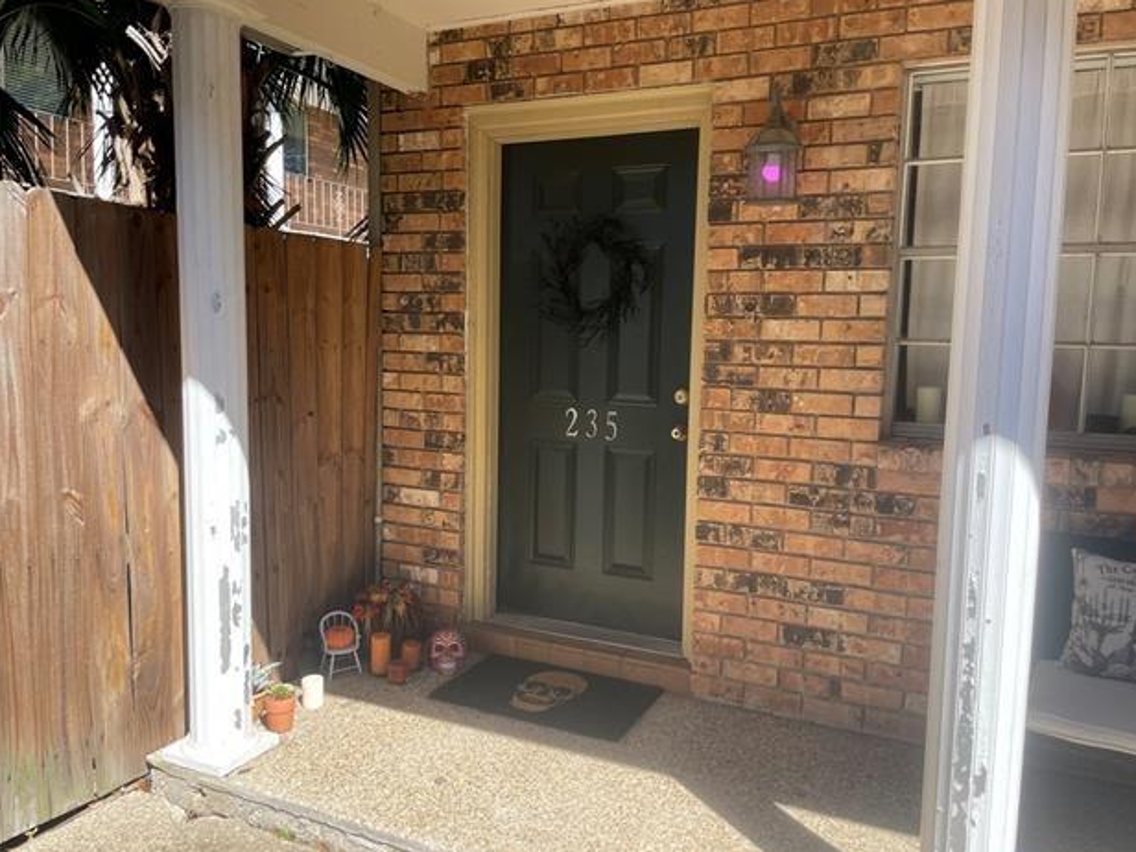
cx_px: 583
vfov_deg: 51.4
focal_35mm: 27
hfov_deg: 65.3
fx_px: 886
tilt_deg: -5.7
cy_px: 426
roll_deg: -1.4
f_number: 1.6
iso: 32
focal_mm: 4.2
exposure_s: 1/849
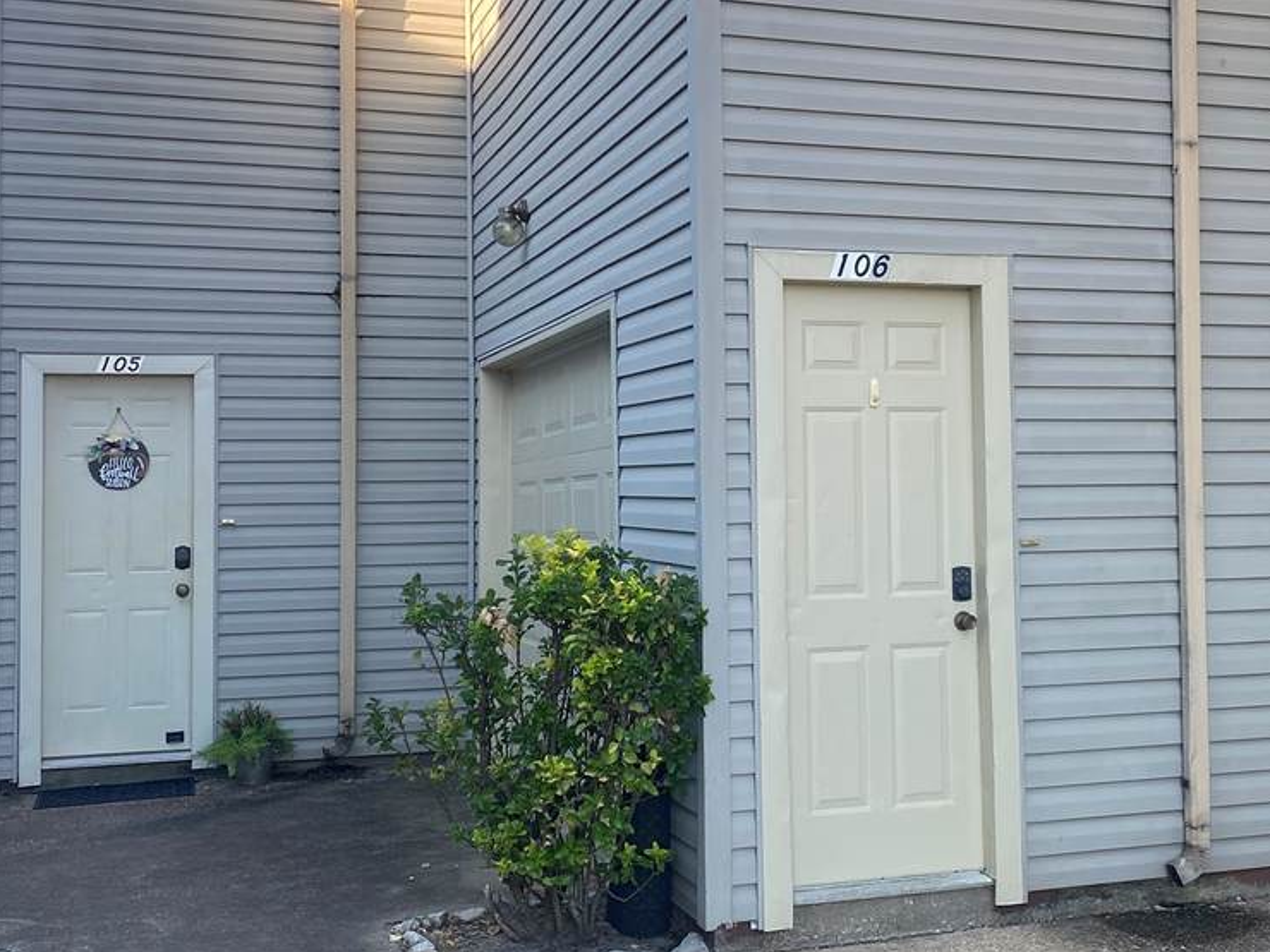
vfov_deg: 32.1
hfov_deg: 41.9
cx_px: 760
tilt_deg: +2.6
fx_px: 1651
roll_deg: +0.3
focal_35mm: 45
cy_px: 410
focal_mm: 4.25
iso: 32
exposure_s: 1/502
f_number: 1.8
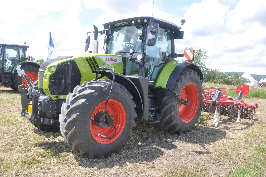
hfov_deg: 67.4
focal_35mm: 27
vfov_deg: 47.8
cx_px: 133
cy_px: 88
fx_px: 199
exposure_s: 1/200
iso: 200
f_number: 10
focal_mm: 18
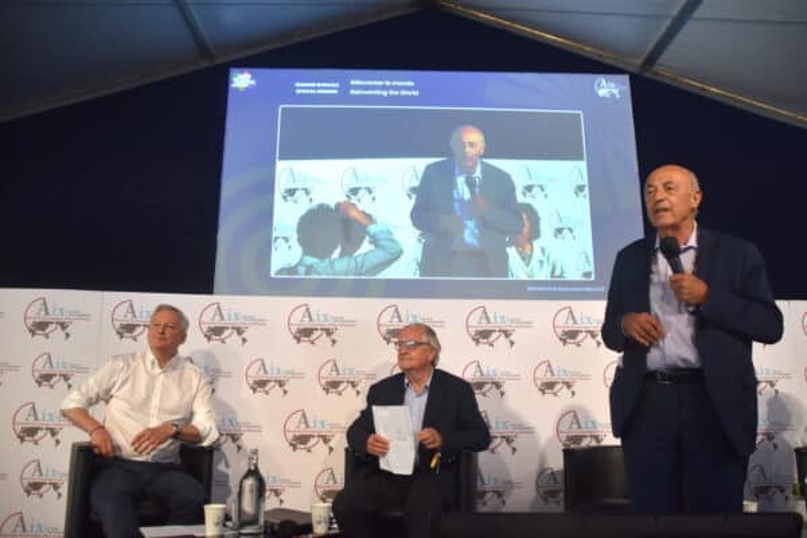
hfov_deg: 67.4
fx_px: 605
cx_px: 404
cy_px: 269
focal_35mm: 27
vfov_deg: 47.9
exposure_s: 1/250
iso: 640
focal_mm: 18
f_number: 3.5
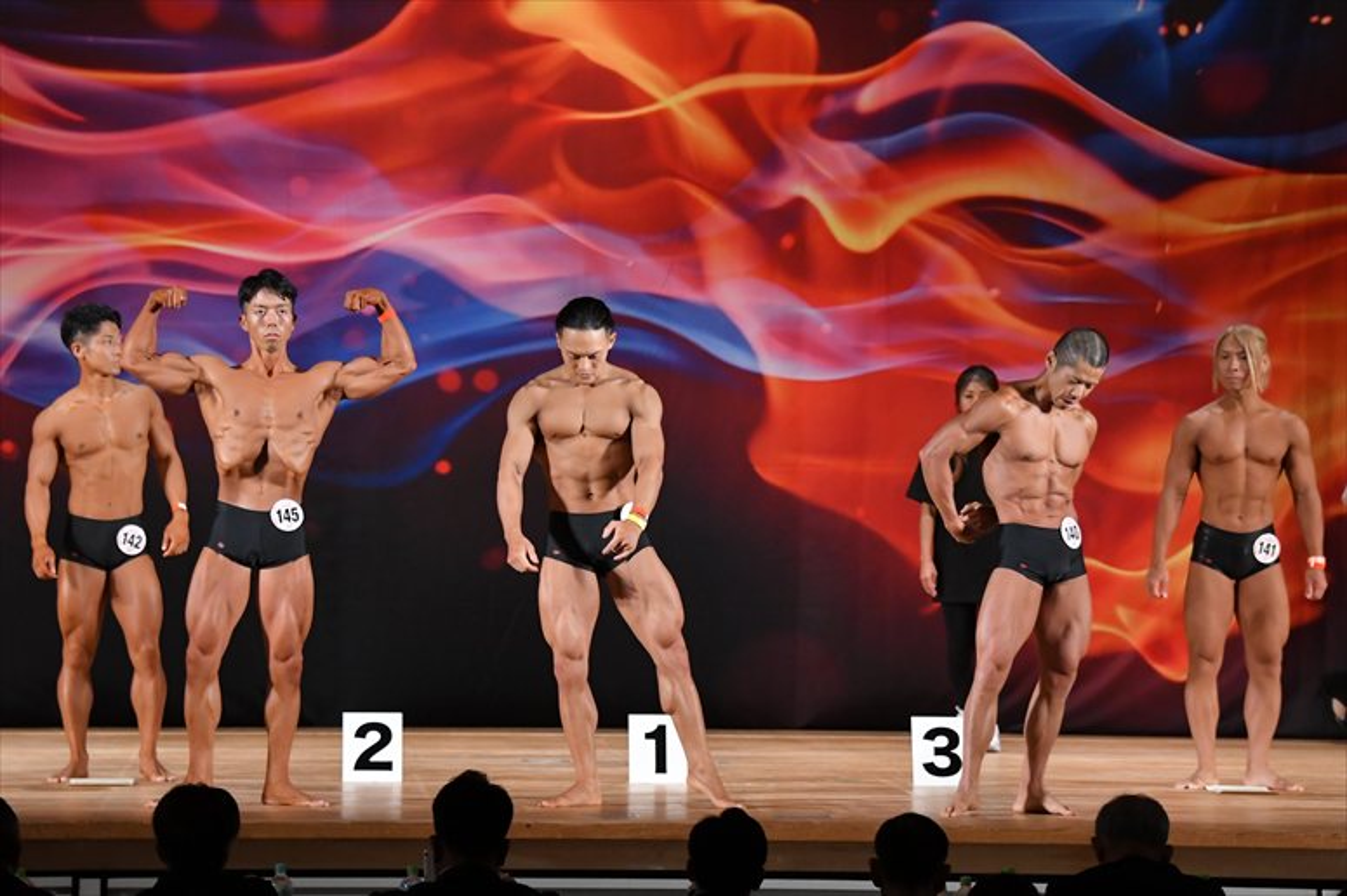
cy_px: 448
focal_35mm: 150
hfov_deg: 13.7
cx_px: 674
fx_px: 5610
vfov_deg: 9.1
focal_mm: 100
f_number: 5.6
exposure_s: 1/400
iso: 3200
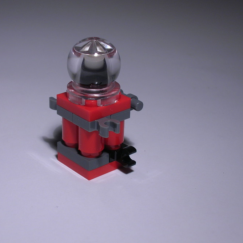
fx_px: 596
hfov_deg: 23.0
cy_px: 121
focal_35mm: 75
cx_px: 101
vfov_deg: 23.1
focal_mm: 10.4
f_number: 3.6
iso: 50
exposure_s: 1/54.8
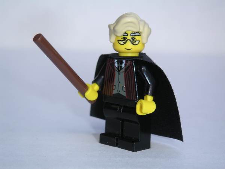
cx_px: 112
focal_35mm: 111
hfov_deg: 17.7
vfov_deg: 13.3
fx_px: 721
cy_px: 84
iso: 50
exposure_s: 1/350
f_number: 3.6
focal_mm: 17.1
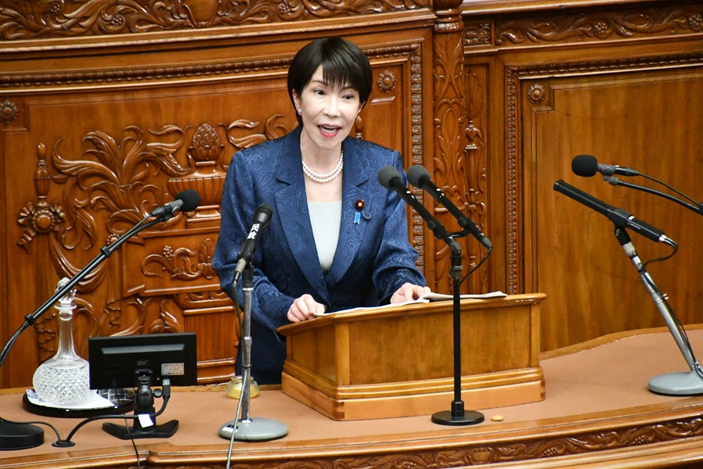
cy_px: 234
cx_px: 352
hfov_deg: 4.6
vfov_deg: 3.1
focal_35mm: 450
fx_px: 8787
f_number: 6.3
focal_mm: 300
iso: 12800
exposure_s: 1/125
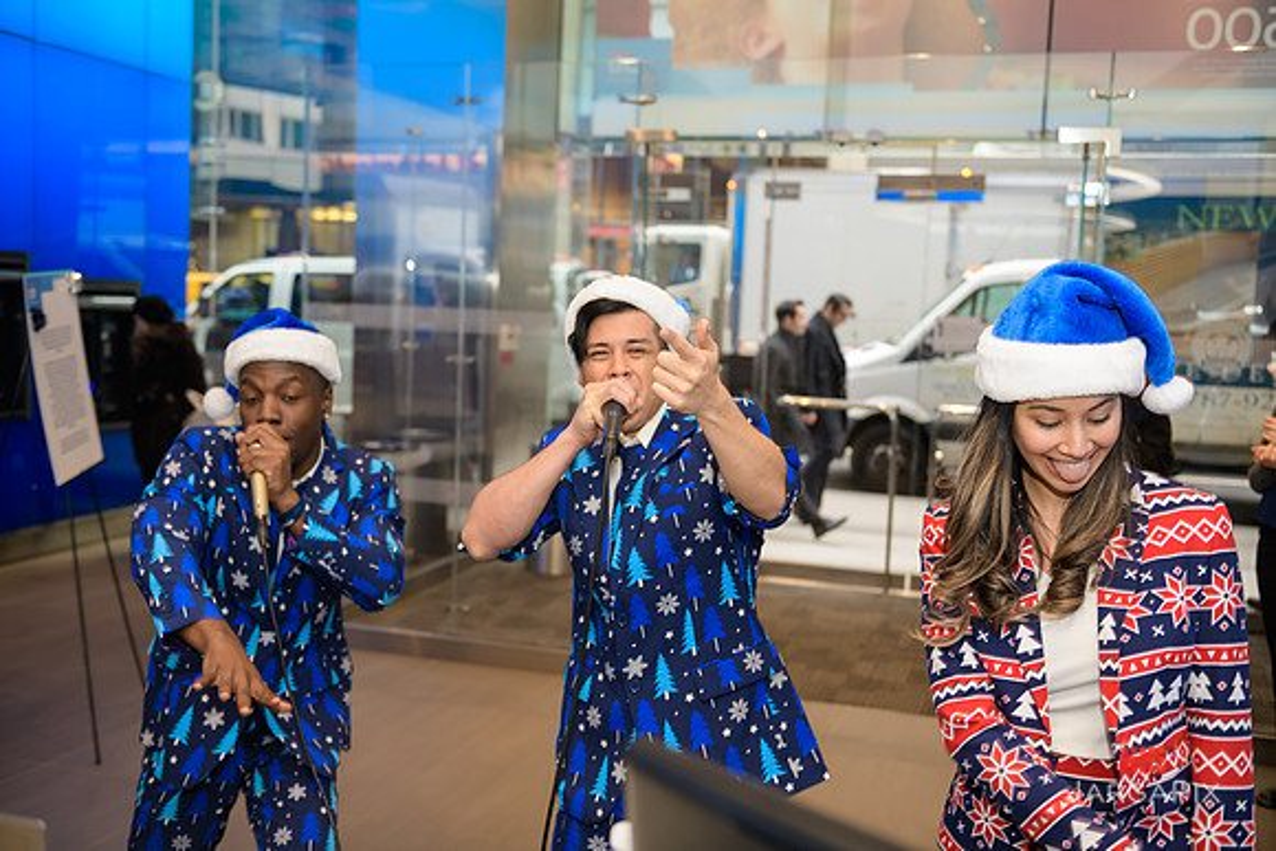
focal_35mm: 38
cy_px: 426
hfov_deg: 50.7
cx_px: 638
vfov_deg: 35.1
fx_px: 1347
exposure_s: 1/125
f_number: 3.2
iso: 400
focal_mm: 38
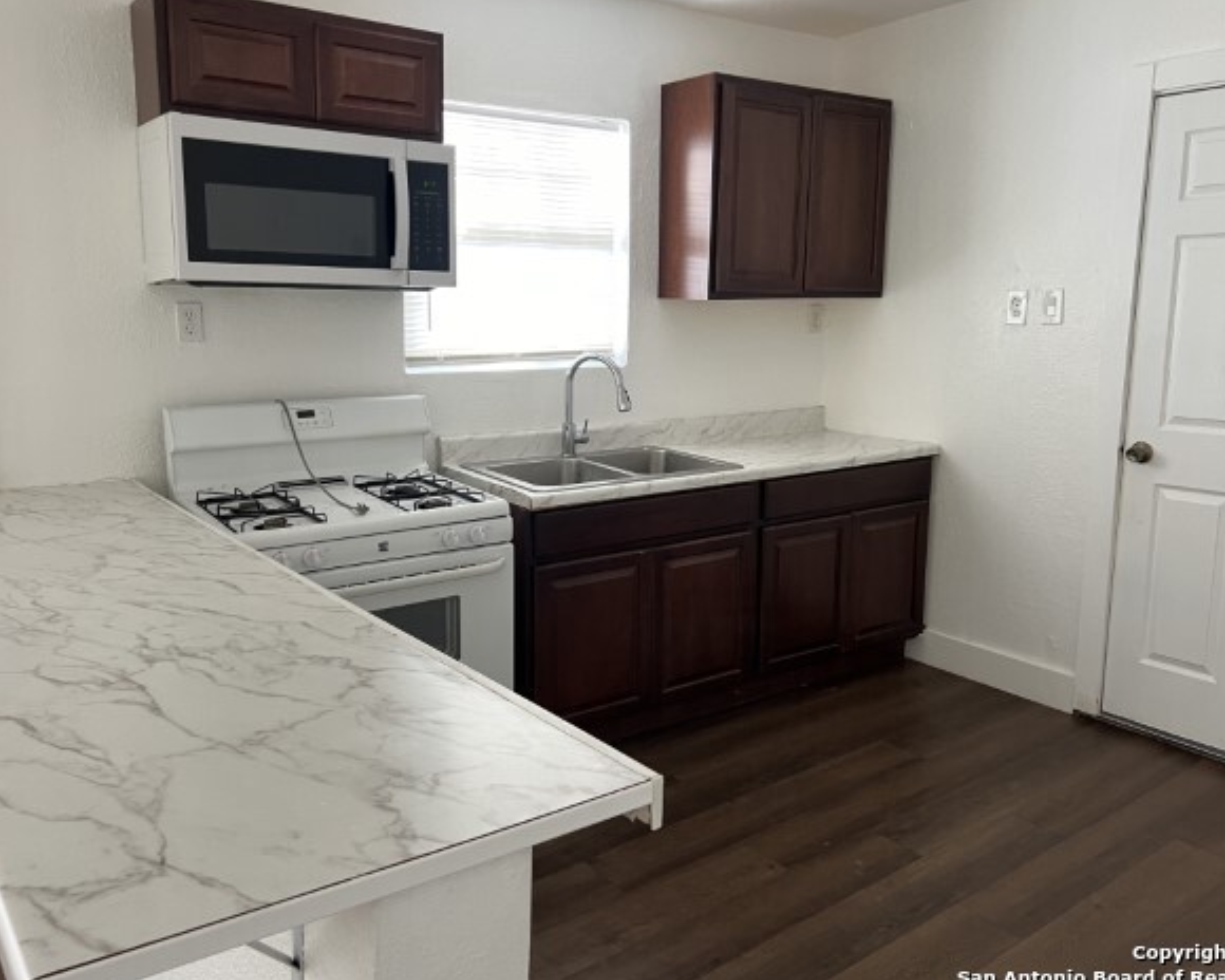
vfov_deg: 51.5
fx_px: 1015
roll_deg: -1.2
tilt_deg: -10.1
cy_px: 484
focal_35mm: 28
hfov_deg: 62.2
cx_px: 625
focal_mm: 5.7
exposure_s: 1/71
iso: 125
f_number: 1.5
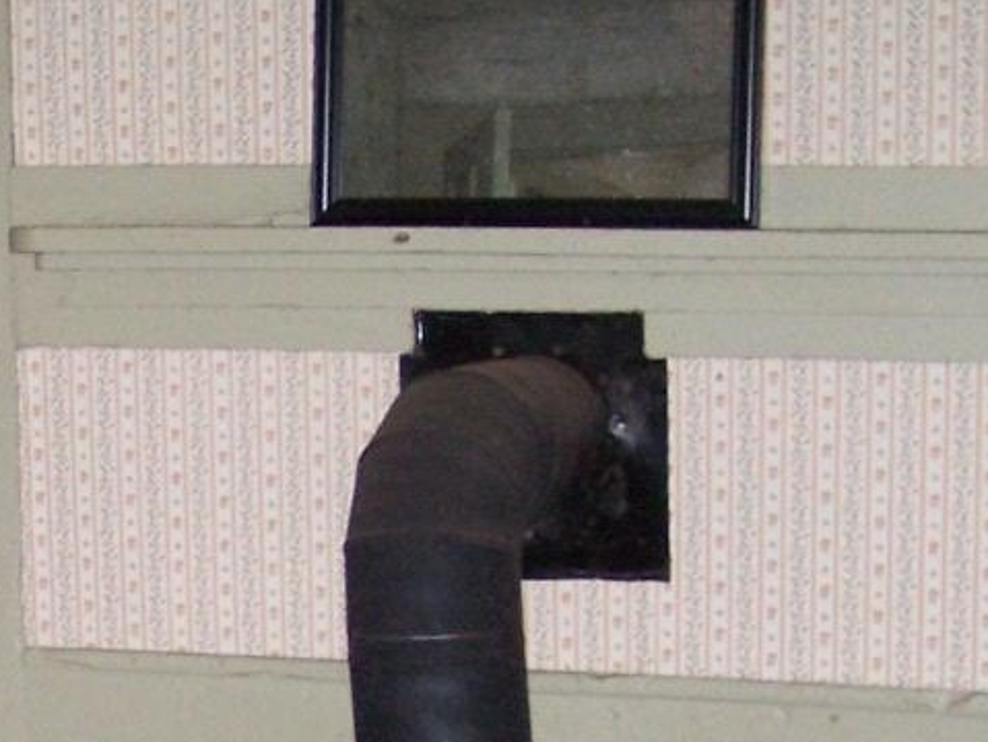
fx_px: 3513
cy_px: 901
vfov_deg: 11.8
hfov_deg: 15.8
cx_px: 68
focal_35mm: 123
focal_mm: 6.3
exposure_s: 1/60
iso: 140
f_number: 2.8
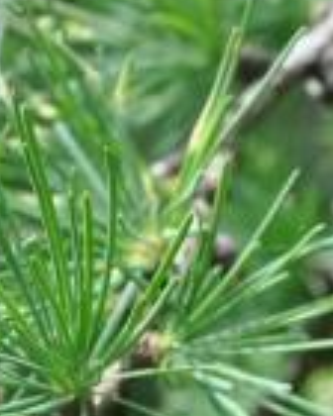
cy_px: 630
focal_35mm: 227
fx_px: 2797
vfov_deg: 8.3
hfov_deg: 6.8
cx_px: 98
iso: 200
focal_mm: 22
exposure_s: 1/125
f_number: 8
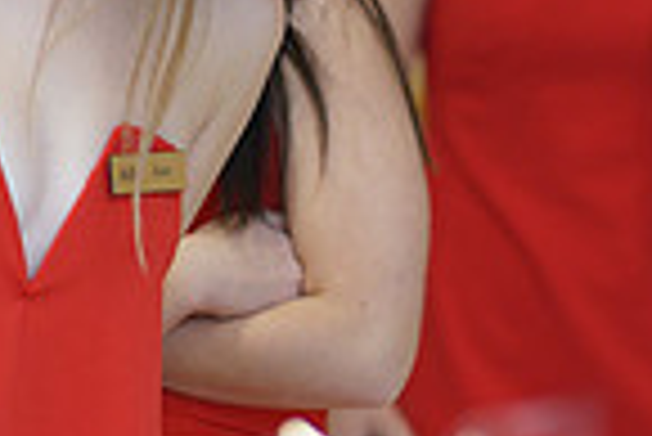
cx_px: 603
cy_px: 272
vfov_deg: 4.1
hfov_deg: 6.0
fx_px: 6164
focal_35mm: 340
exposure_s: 1/160
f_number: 2
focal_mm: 85
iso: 1000
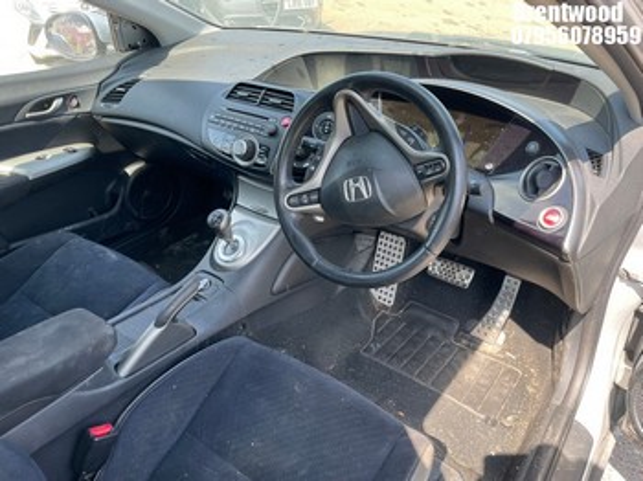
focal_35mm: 26
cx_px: 322
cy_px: 240
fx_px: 483
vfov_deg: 53.0
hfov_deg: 67.3
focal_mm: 4.2
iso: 32
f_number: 1.6
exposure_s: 1/159
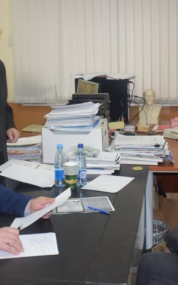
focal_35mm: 50
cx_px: 90
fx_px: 388
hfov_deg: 25.8
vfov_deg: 40.3
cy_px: 144
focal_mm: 20
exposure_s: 1/80
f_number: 4.5
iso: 800
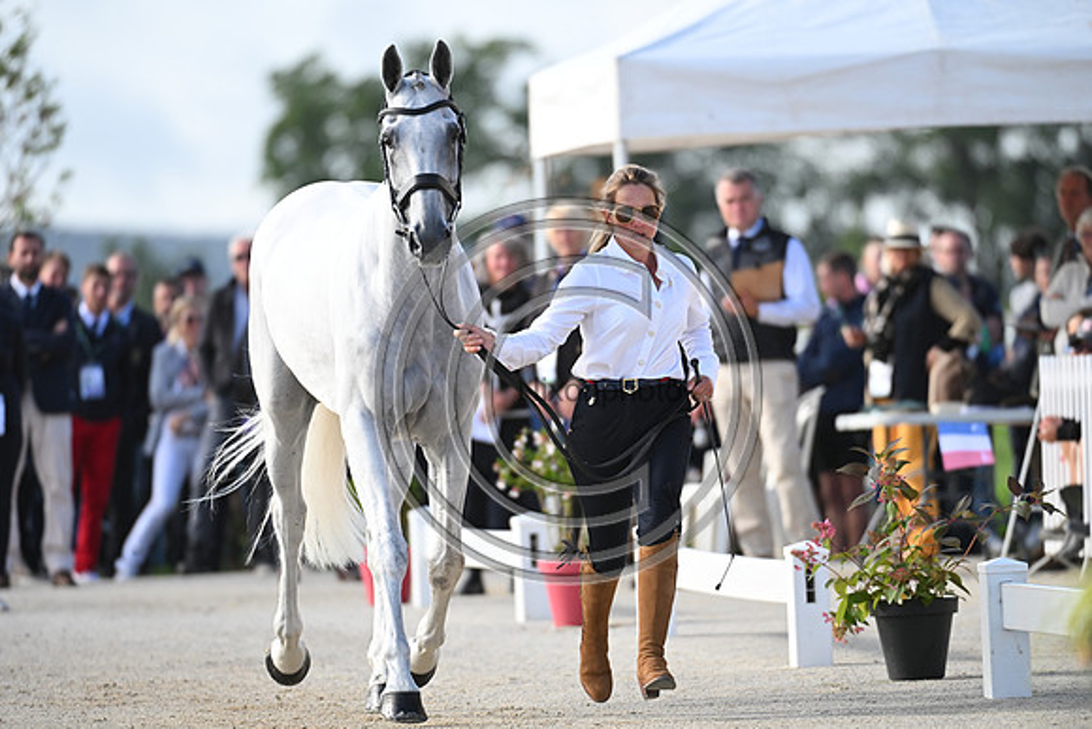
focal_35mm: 380
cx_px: 546
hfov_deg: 5.4
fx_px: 11529
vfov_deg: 3.6
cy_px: 364
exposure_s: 1/1600
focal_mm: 380
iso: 900
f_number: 5
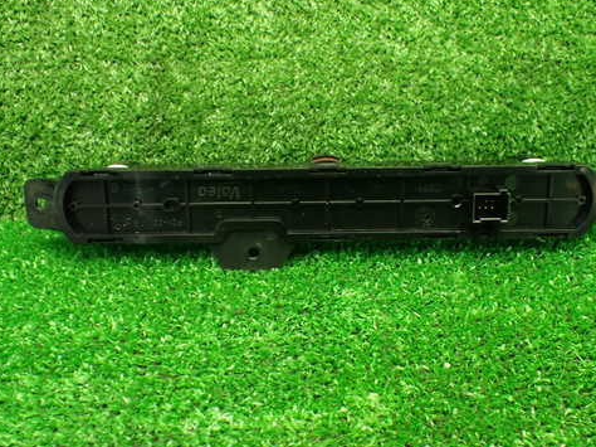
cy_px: 244
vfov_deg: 37.7
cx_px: 309
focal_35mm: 38
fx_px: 654
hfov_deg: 49.0
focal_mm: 5.4
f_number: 2.3
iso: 800
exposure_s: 1/80
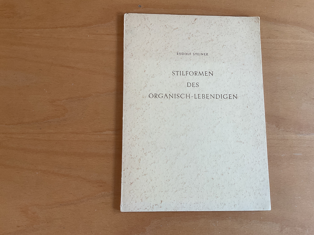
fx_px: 263
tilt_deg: -81.3
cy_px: 118
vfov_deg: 48.2
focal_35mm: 29
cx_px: 157
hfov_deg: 61.7
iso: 50
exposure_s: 1/60
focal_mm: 3
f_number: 1.8
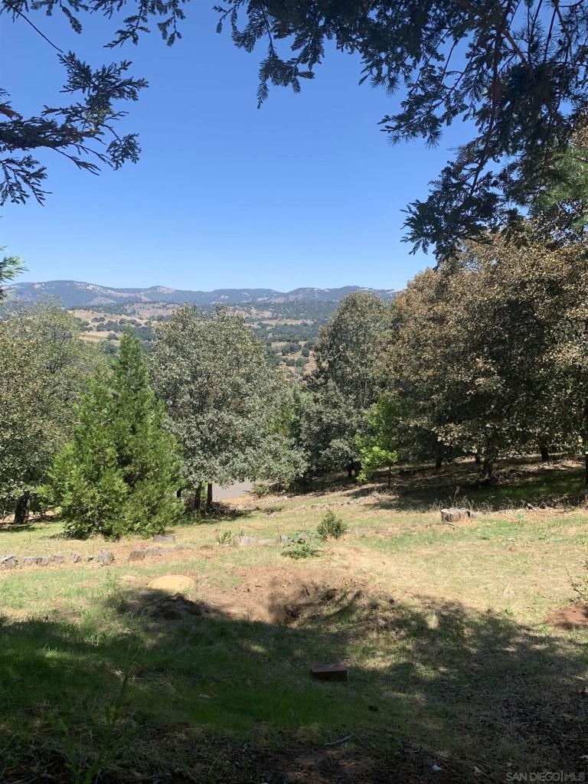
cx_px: 294
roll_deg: -0.6
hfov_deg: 53.1
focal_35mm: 26
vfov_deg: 67.3
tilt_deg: -6.9
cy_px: 392
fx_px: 589
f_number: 1.8
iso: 25
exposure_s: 1/1427
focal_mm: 4.25
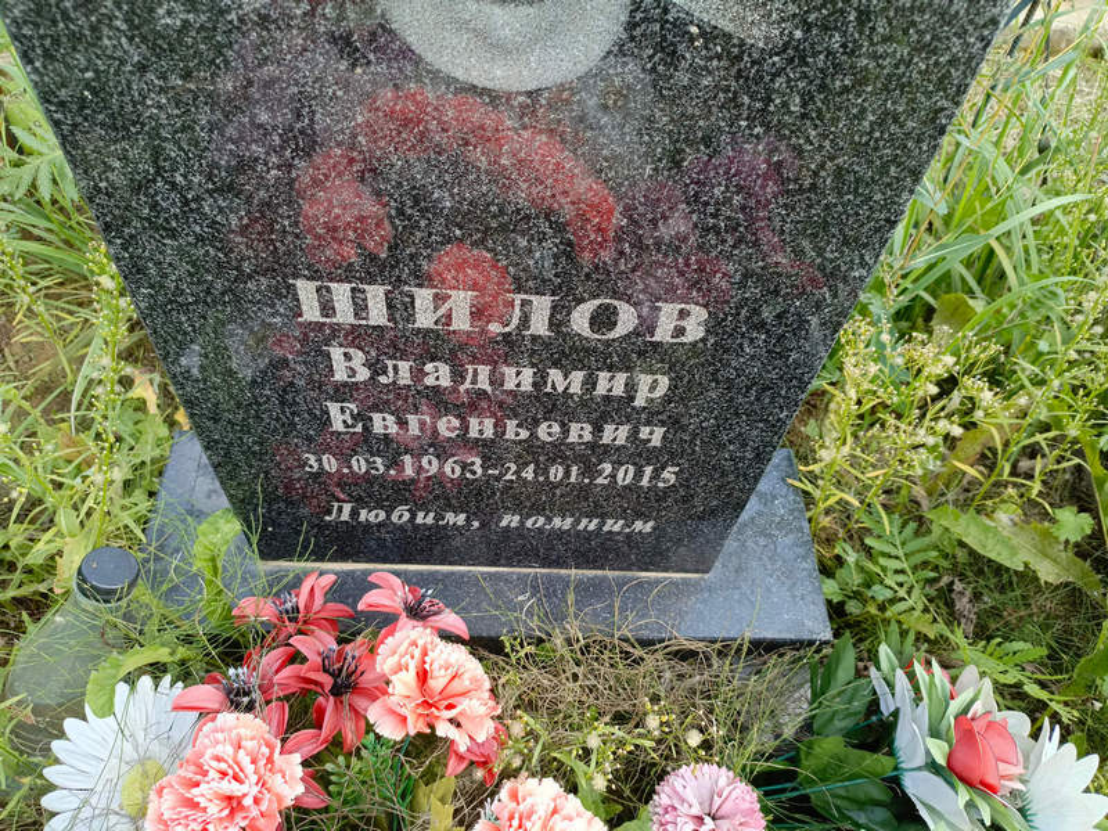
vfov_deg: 54.9
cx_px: 554
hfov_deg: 69.4
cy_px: 416
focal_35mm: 25
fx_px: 800
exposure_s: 1/188
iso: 110
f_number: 1.69
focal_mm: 4.76
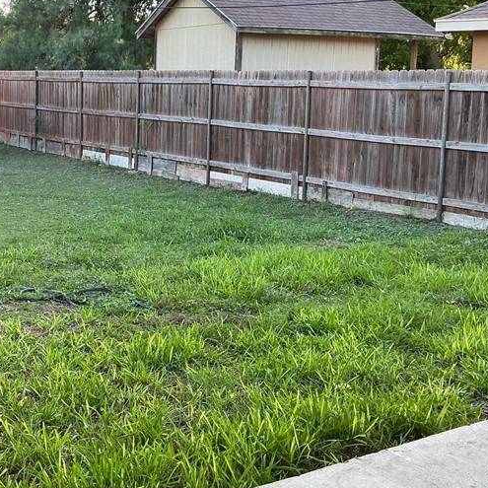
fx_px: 845
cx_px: 114
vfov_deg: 32.0
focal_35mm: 53
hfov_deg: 31.6
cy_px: 180
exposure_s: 1/120
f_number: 1.8
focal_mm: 3
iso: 20
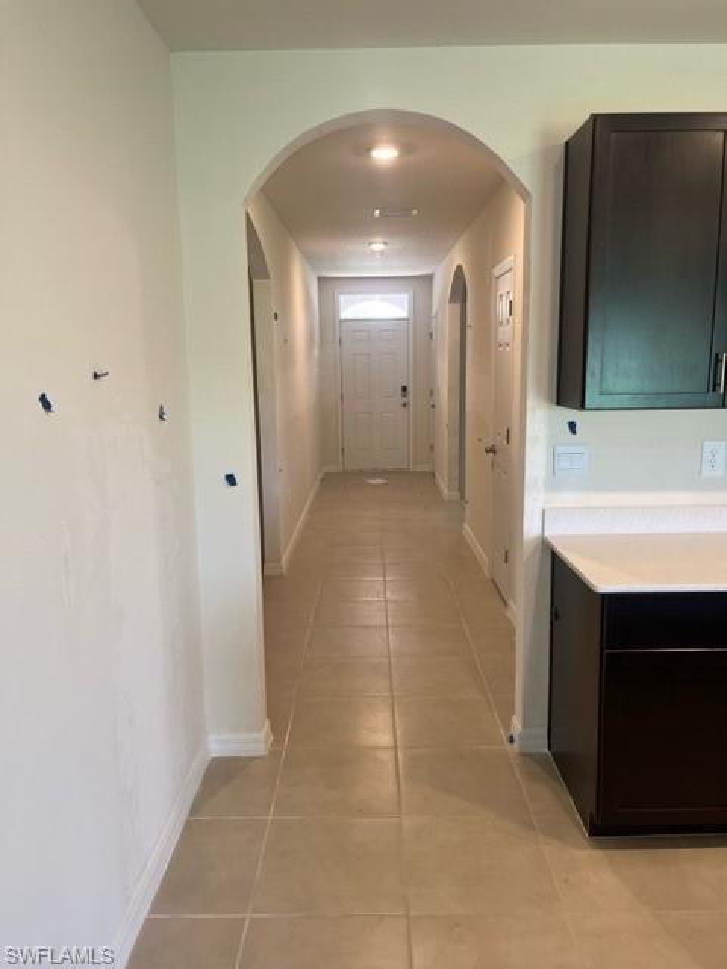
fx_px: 728
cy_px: 484
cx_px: 364
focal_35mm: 26
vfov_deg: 67.3
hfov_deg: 53.1
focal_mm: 5.1
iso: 80
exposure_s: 1/60
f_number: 1.6
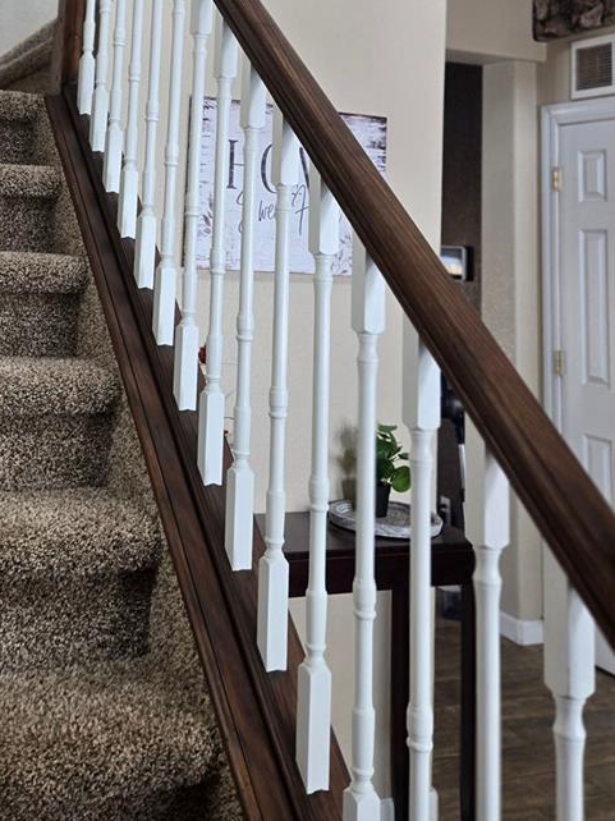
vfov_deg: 40.9
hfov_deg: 32.9
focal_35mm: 43
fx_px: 1019
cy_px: 100
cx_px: 151
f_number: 1.8
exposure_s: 1/120
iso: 80
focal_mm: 5.4
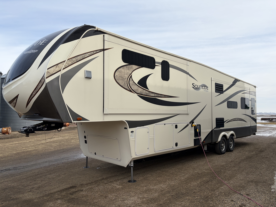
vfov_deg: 53.1
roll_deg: +0.4
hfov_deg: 67.3
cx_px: 138
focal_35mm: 26
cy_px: 104
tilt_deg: +2.5
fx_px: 207
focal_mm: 5.96
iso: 50
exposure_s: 1/3623
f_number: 1.6
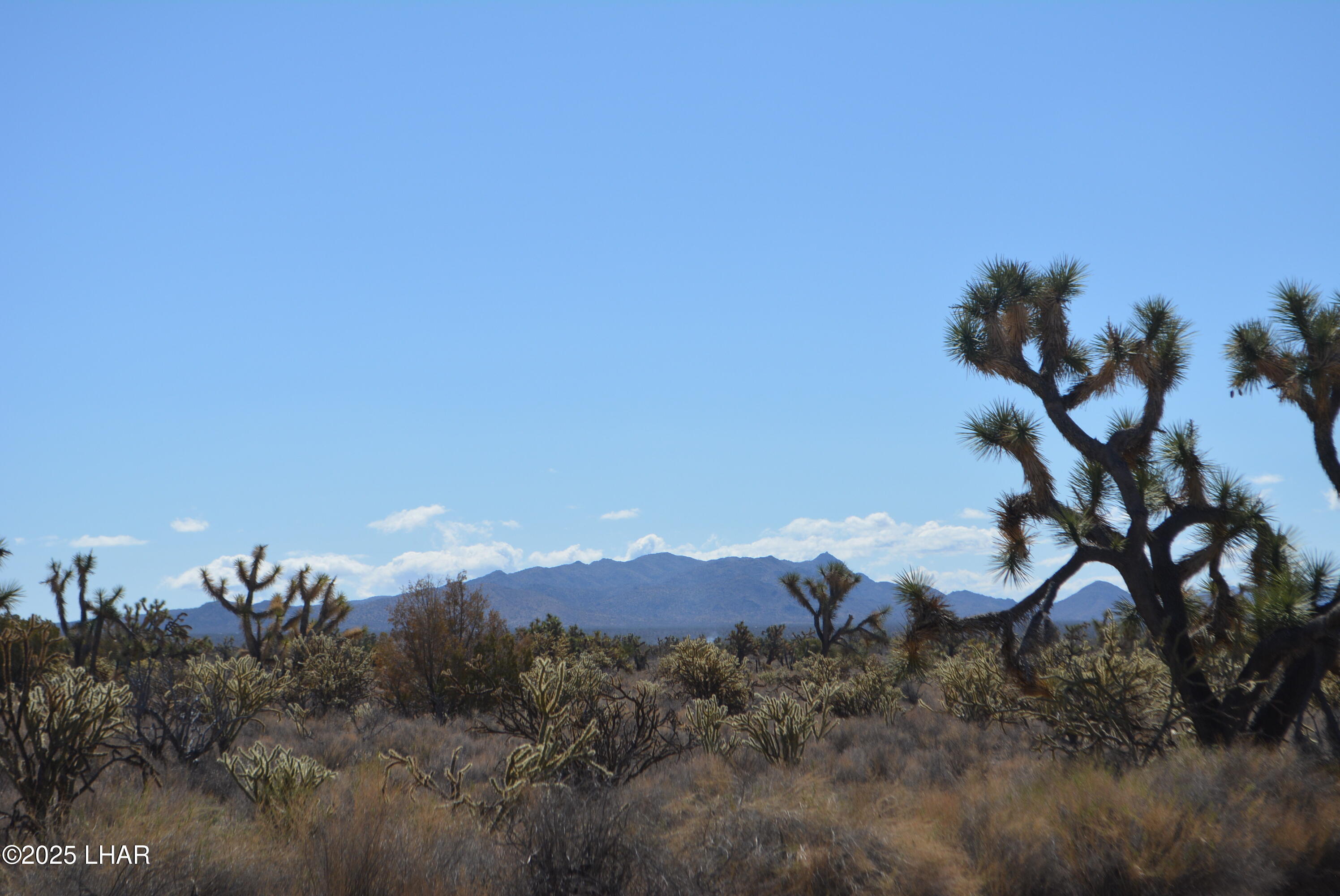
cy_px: 448
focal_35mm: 82
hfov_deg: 24.6
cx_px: 670
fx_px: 3073
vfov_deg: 16.6
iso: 400
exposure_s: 1/2000
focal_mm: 55
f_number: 8
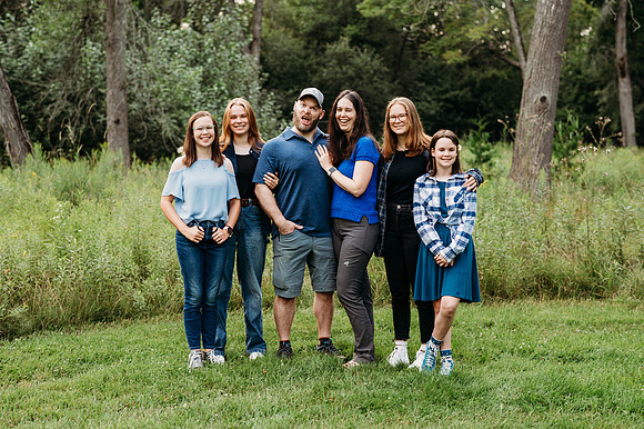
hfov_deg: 34.5
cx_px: 322
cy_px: 214
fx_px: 1037
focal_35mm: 58
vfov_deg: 23.4
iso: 400
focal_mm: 58
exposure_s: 1/320
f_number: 2.8
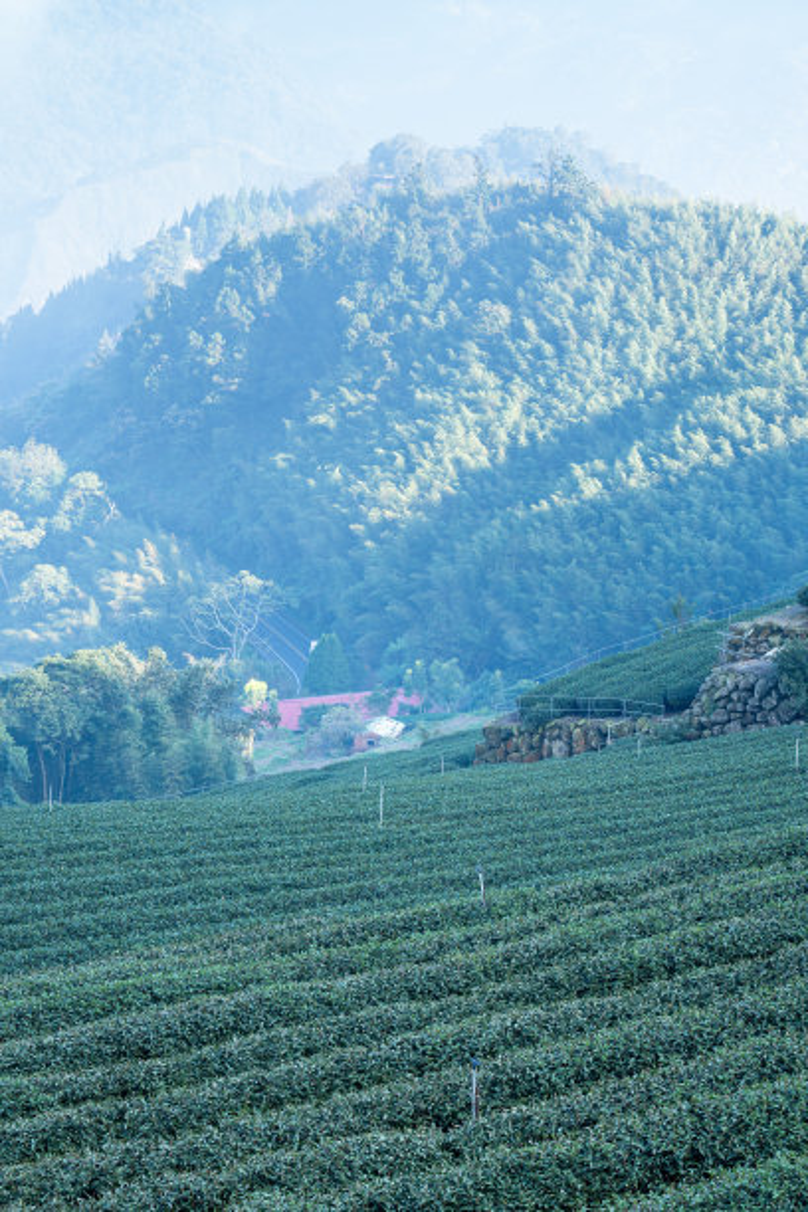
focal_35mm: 47
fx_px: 1582
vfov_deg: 41.9
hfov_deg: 28.6
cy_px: 606
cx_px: 404
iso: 125
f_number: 7.1
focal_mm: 47
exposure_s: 1/50
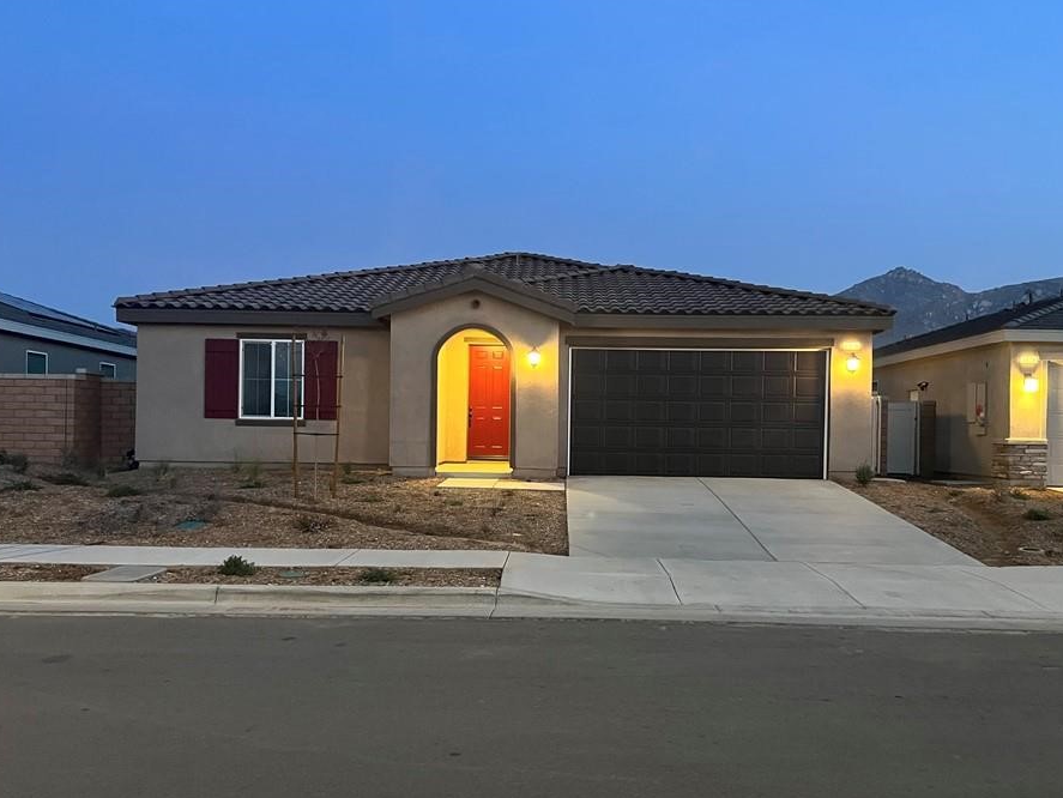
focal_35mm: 30
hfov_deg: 59.9
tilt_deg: -0.2
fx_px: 922
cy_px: 437
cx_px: 560
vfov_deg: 46.8
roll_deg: -1.0
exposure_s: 1/30
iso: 640
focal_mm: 5.7
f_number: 1.5
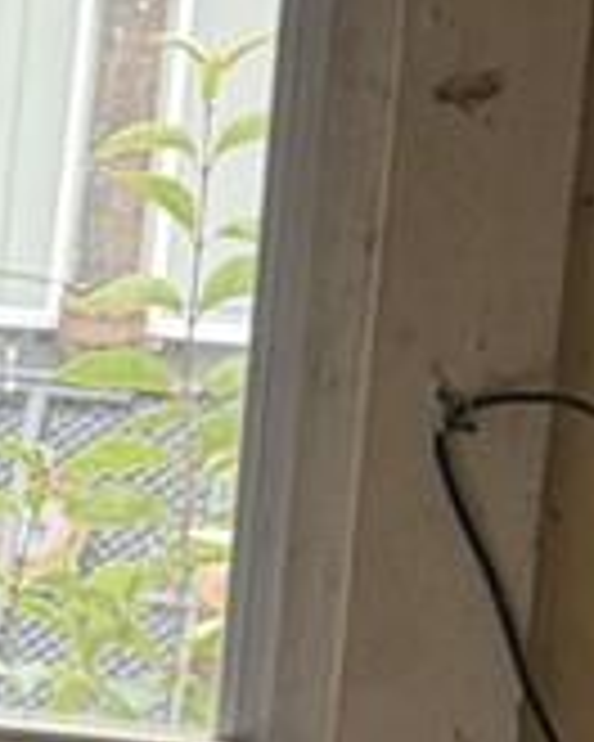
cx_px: -1634
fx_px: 6395
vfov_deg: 6.6
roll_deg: -2.3
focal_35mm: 291
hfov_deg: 4.9
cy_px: 531
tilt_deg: -9.2
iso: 100
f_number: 1.78
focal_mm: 6.76
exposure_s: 1/135
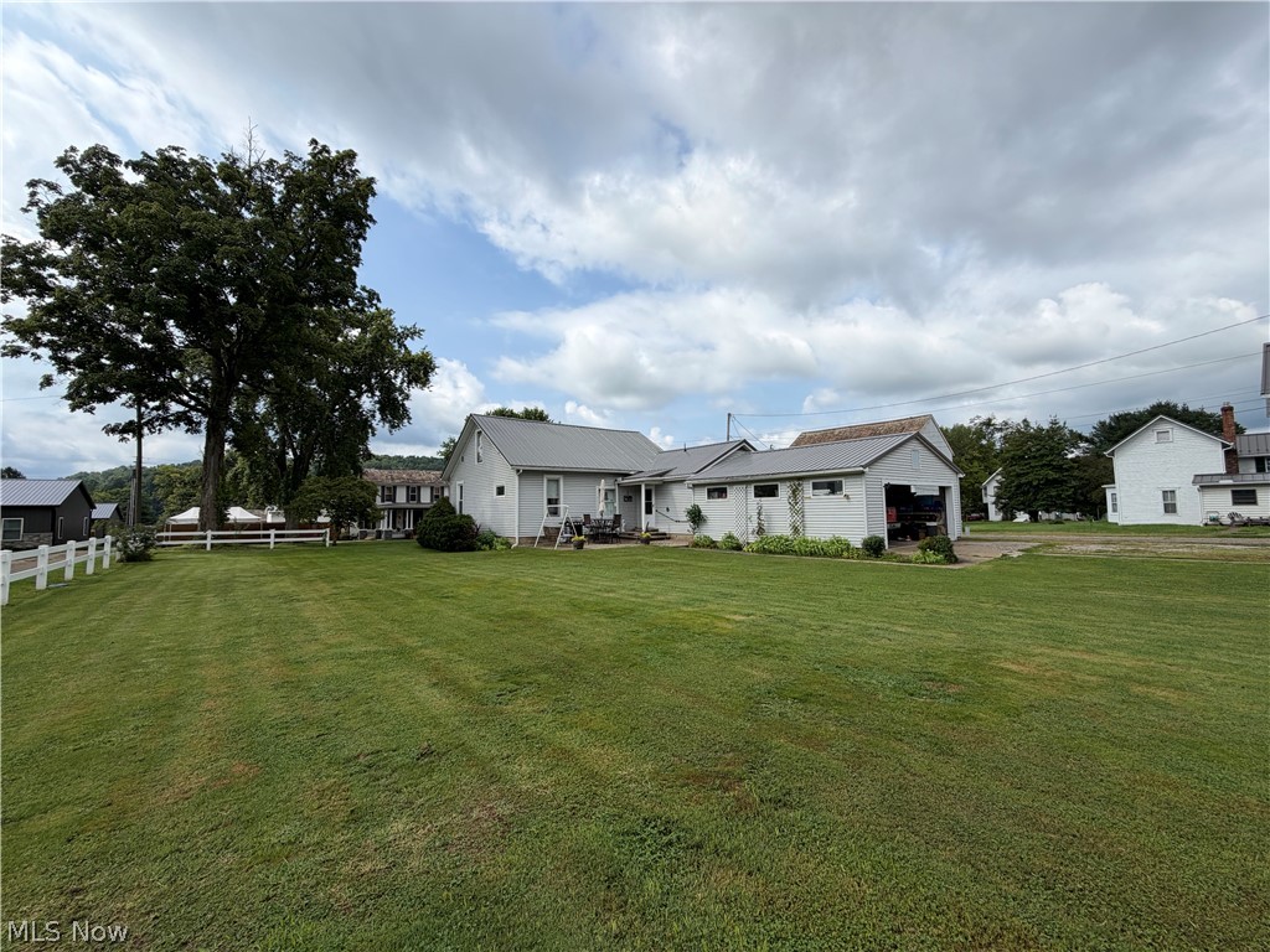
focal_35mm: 14
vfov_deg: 85.7
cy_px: 476
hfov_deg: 102.1
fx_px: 514
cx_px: 635
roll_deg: +1.3
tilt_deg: +4.7
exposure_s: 1/1087
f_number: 2.2
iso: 20
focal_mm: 2.22
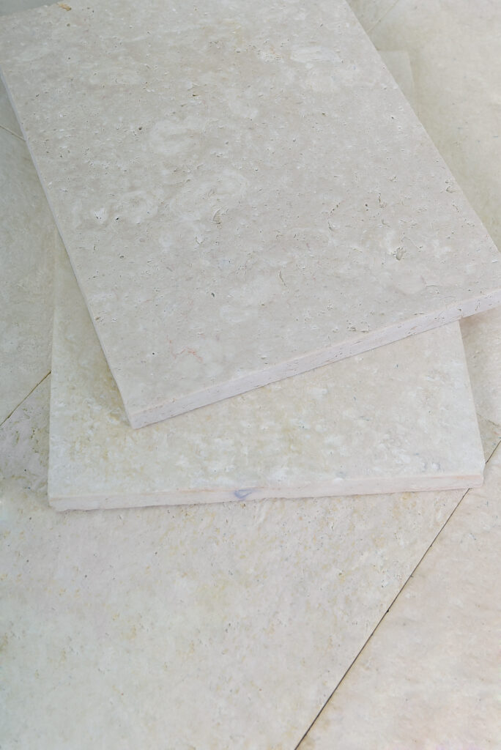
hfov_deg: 37.9
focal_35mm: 35
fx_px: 730
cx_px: 250
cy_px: 375
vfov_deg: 54.4
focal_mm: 35
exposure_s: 1/125
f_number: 4.5
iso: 125
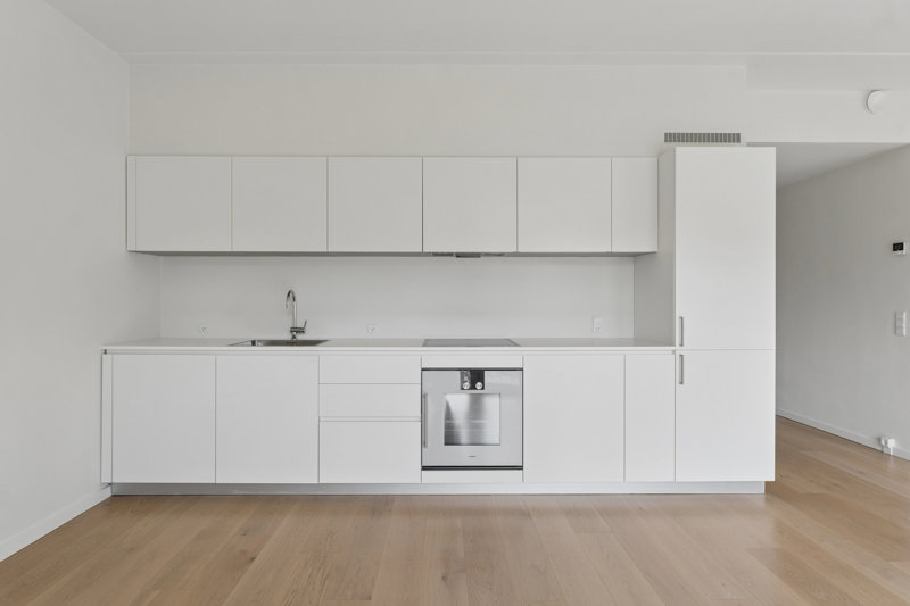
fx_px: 531
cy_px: 303
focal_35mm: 21
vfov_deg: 59.5
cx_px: 455
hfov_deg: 81.2
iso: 200
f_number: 8
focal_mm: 14
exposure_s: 1/50
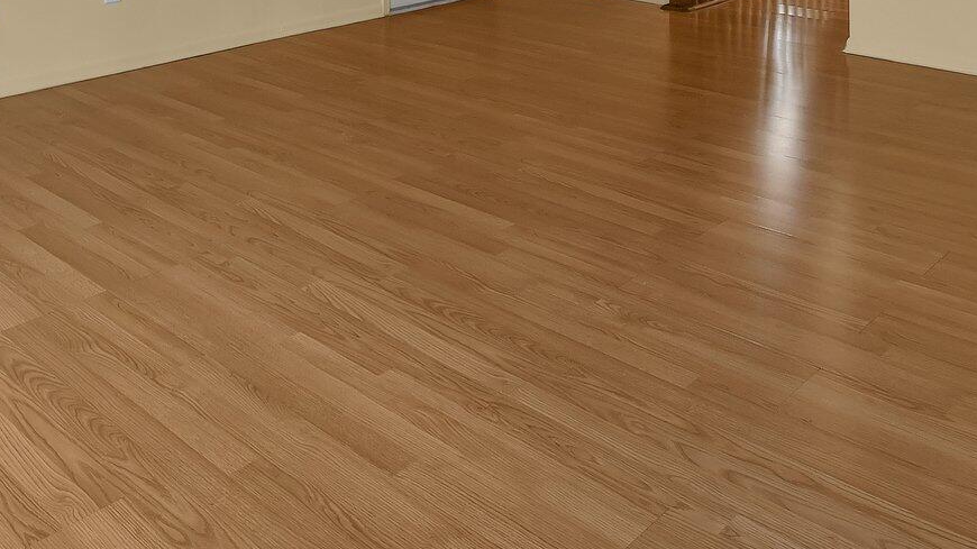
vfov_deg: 26.4
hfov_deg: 53.8
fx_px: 958
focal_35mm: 37
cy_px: -194
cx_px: 422
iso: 640
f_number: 7.1
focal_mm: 10
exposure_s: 1/30
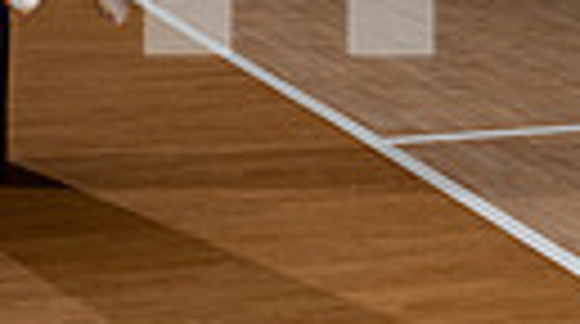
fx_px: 2026
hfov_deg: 16.3
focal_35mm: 132
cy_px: -396
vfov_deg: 8.5
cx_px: 306
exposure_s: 1/250
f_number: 8
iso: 100
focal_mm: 36
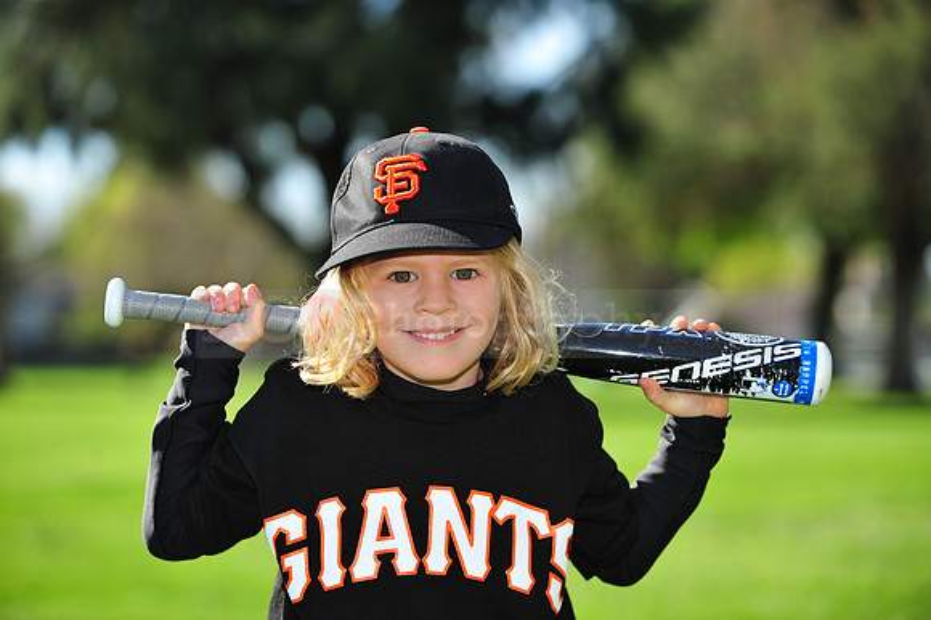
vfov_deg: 11.4
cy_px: 310
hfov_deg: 17.1
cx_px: 466
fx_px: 3101
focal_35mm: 120
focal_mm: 120
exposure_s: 1/640
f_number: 4.5
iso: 200
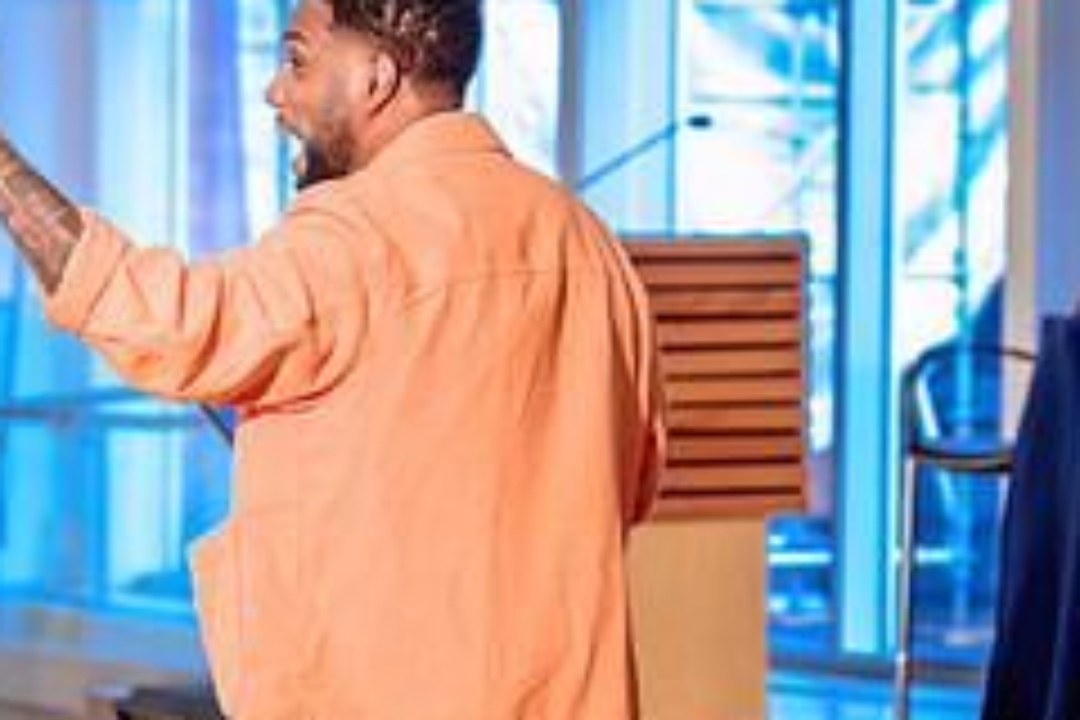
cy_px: 485
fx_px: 5940
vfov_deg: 6.9
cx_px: 331
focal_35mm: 198
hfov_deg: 10.4
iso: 500
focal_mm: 70
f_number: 2.8
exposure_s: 1/80
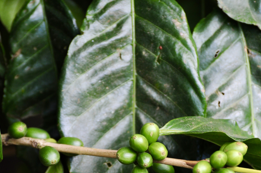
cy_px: 125
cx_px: 136
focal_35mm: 522
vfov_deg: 2.6
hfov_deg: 4.0
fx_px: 3780
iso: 400
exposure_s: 1/250
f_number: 5.3
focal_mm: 210
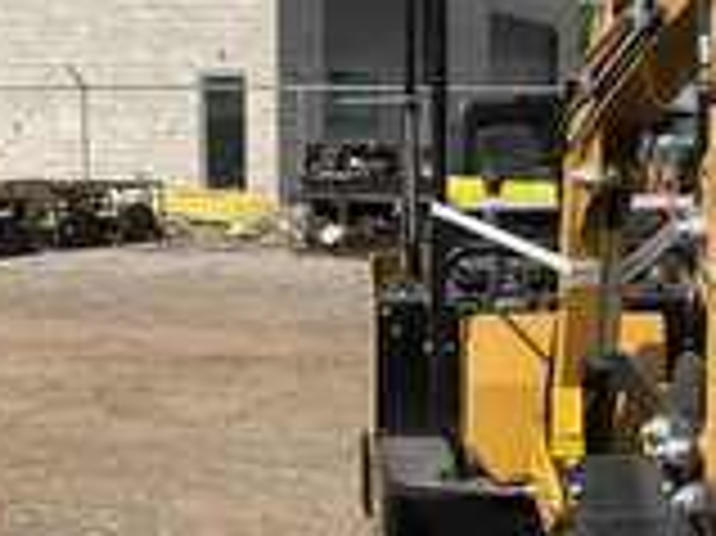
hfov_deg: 26.5
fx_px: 1509
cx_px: 477
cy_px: 311
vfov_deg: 20.1
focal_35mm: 73
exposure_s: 1/2058
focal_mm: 3
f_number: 1.8
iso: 25
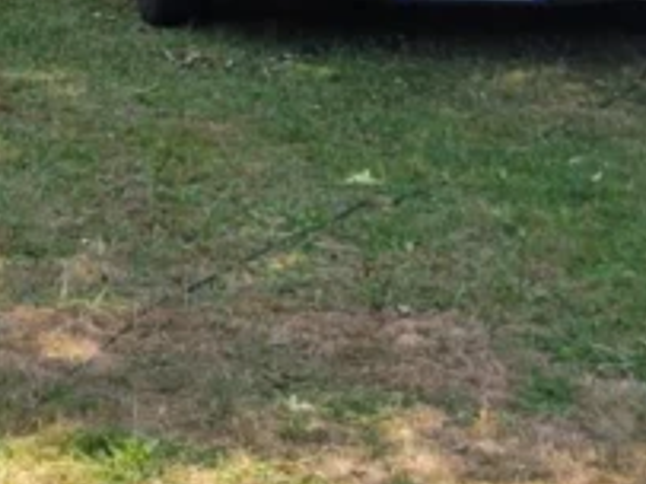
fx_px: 2443
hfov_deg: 14.6
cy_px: -487
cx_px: -105
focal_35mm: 131
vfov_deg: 10.4
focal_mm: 5.4
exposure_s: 1/677
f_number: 1.8
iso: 40
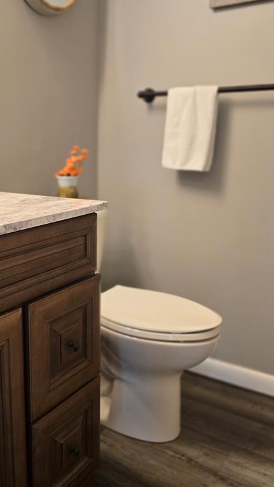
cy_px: 244
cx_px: 64
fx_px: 439
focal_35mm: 34
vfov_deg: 58.0
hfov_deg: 33.9
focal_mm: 6.3
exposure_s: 1/120
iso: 400
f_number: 1.7
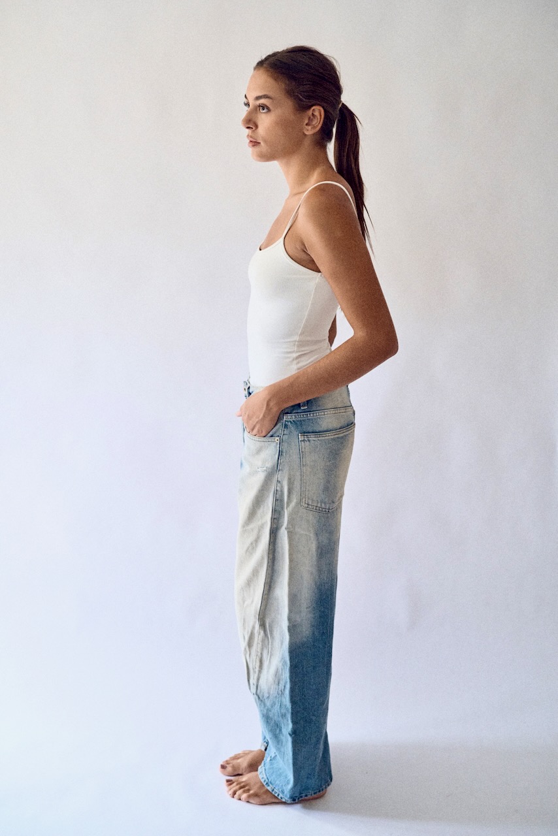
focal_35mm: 50
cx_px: 279
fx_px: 1162
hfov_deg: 27.0
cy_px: 418
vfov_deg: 39.6
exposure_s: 1/200
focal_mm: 50
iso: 2000
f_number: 2.8
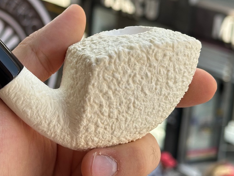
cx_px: 42
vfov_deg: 16.8
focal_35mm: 88
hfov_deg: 21.9
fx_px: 595
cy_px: 58
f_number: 1.78
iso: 64
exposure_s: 1/638
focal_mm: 6.86
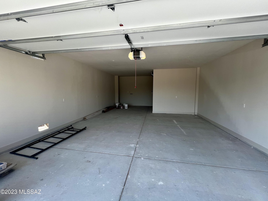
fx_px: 101
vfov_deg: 89.9
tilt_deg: -5.8
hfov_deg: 106.2
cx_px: 134
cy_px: 100
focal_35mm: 13
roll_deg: -0.5
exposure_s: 1/164
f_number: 1.8
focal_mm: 1.57
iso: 32
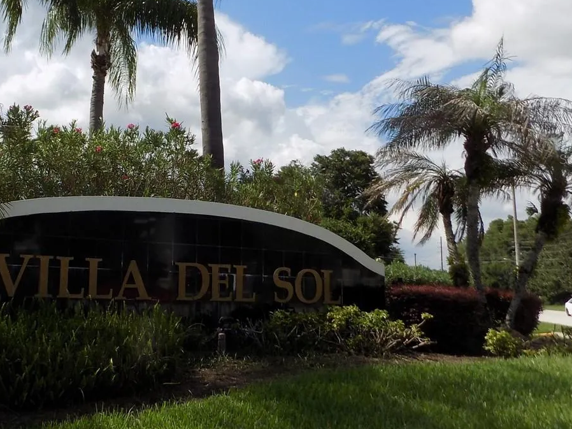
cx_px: 110
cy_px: 159
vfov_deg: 34.9
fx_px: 677
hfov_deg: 43.5
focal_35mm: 41
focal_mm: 4
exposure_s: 1/1250
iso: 80
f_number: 3.1
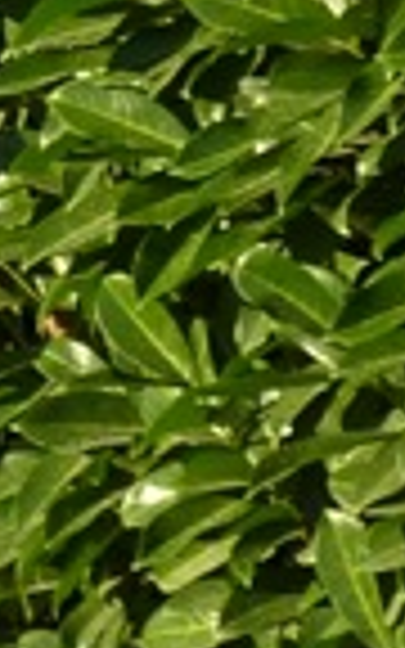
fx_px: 5634
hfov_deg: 3.9
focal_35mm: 319
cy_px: 54
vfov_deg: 6.6
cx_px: -1098
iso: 80
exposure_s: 1/320
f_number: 4
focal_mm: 6.1
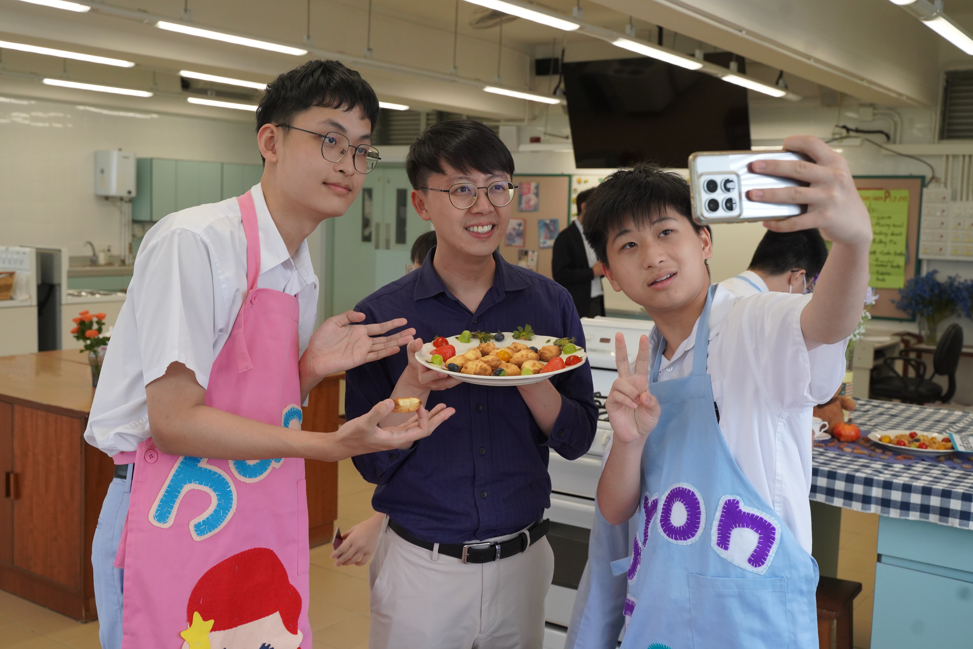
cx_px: 486
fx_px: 1054
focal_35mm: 39
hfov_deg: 49.6
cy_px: 324
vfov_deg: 34.2
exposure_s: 1/400
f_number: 5.6
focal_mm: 39
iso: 2500
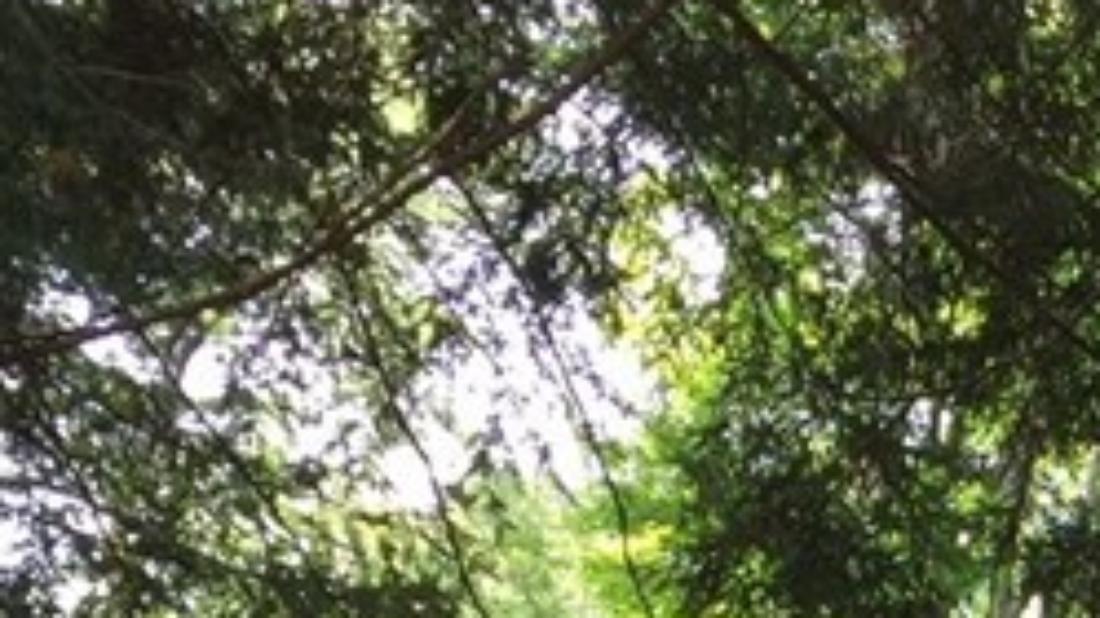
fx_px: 3791
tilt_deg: +20.6
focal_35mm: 130
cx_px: 1820
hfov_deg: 14.9
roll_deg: -2.8
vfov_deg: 8.8
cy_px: 1276
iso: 32
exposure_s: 1/120
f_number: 2.2
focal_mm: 4.15
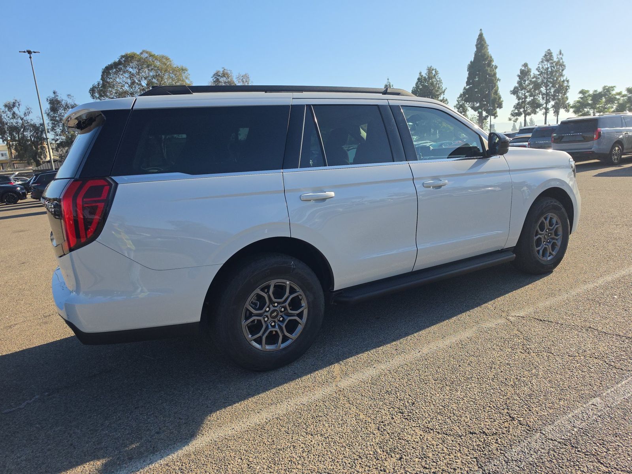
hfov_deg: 73.9
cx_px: 316
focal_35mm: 23
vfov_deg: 58.9
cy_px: 237
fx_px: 420
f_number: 1.4
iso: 64
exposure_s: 1/5015
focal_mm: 6.5
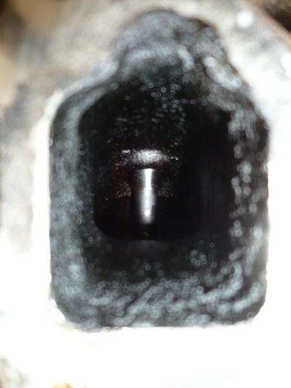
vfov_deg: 52.6
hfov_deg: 40.7
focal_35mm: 35
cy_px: 194
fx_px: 392
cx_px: 146
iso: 100
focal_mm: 5.8
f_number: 2.8
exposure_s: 1/30
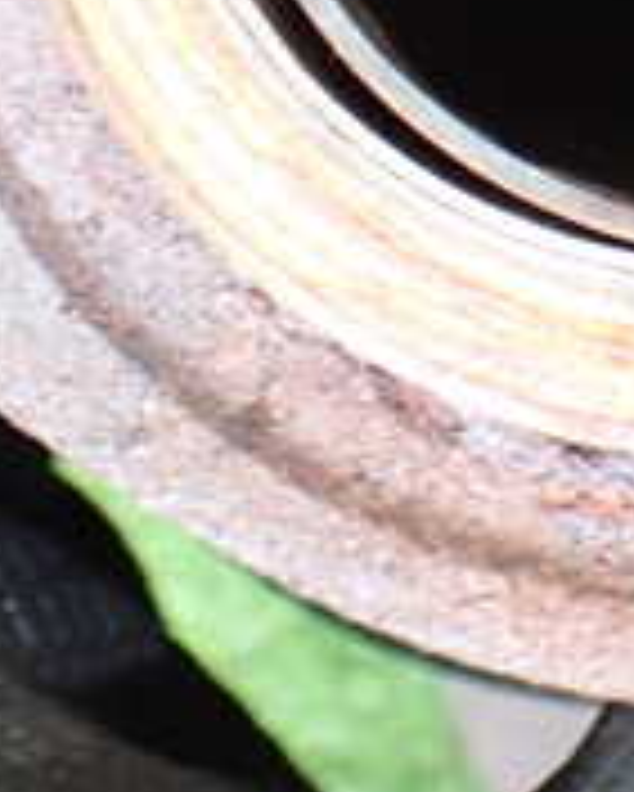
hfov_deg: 14.6
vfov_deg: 18.1
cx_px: 881
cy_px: -176
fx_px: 2343
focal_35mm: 100
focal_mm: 5.4
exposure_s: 1/50
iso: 800
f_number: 2.3
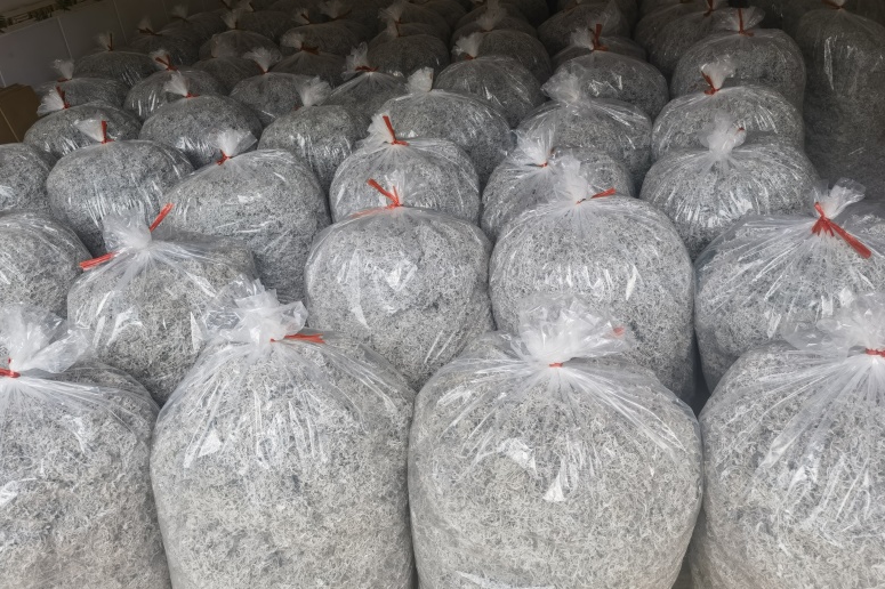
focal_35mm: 29
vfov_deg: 44.8
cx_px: 437
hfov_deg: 63.7
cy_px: 251
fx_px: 713
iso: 50
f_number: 1.9
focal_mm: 6.67
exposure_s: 1/321
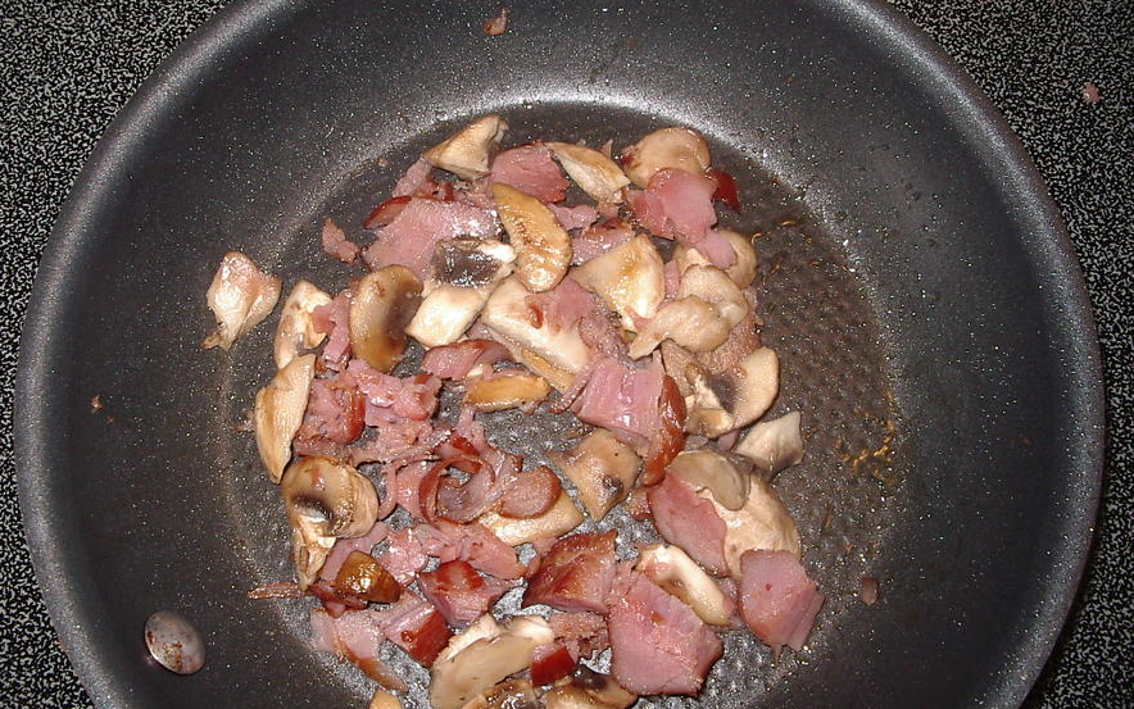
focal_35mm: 41
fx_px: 1267
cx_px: 558
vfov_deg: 31.3
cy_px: 357
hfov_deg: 48.2
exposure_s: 1/60
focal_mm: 5.8
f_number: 4.8
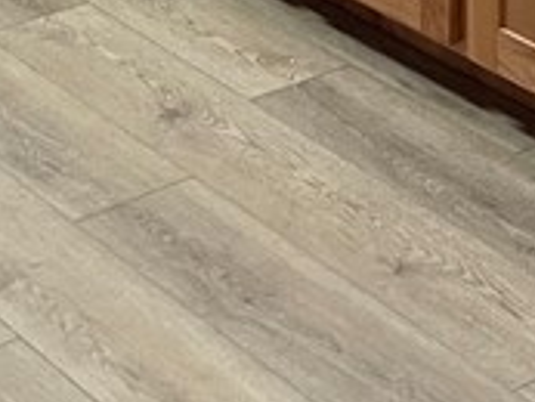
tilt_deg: -6.2
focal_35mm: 148
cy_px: -711
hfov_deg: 13.2
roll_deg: -0.8
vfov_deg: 8.7
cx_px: 486
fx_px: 2289
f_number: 1.6
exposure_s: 1/60
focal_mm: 5.1
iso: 100
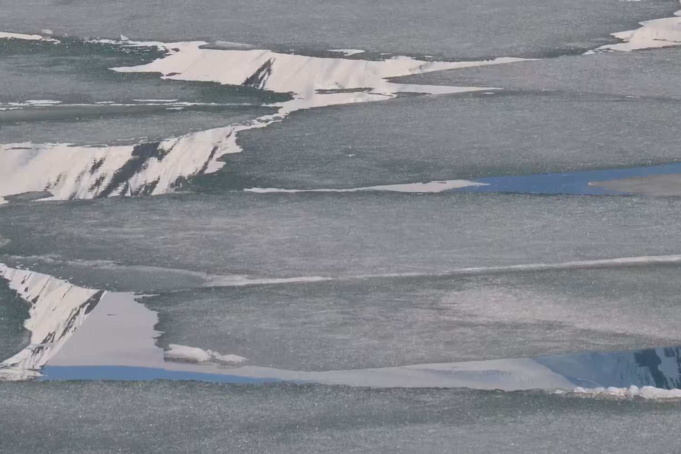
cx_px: 371
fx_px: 8738
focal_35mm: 462
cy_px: -72
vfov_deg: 3.0
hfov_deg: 4.5
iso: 220
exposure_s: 1/500
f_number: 11
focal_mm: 100
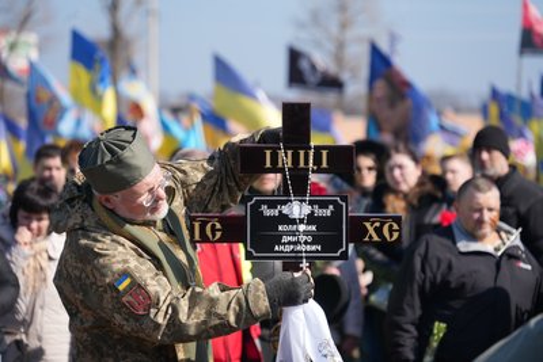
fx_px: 2761
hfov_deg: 11.2
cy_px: 181
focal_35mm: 183
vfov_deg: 7.5
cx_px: 272
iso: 100
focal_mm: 183
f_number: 5.6
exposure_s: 1/500
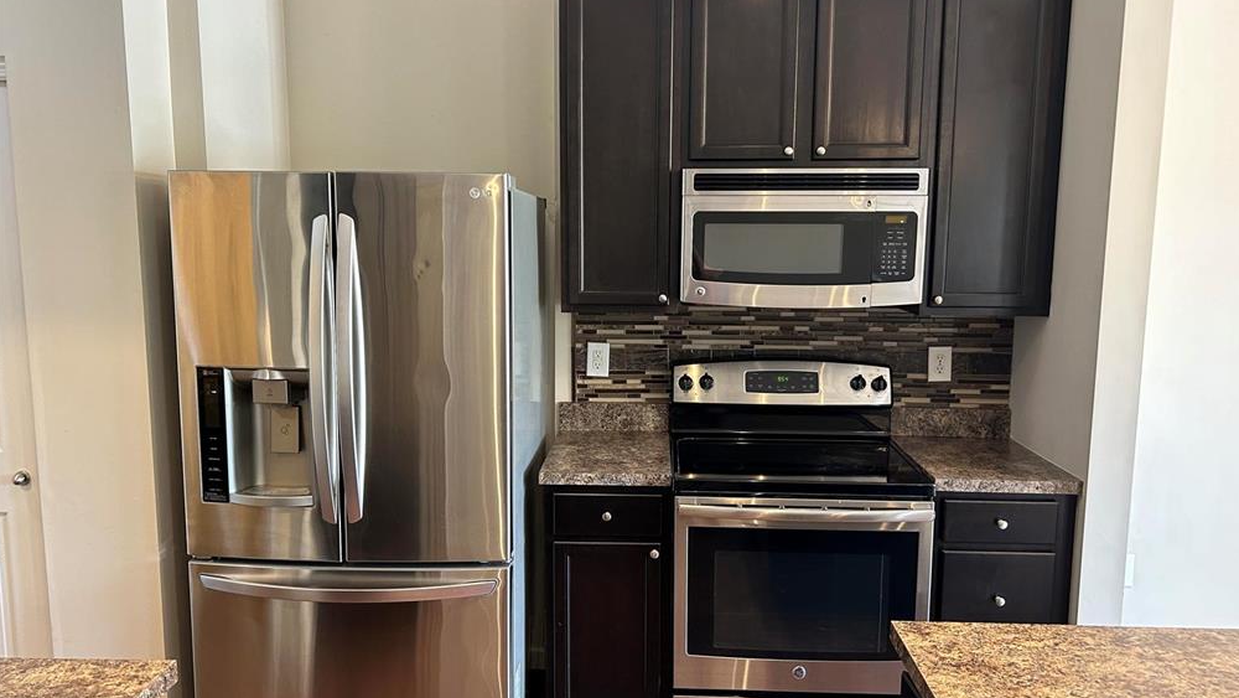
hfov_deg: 66.1
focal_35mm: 29
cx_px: 629
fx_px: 953
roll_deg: -0.5
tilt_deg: -8.1
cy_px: 364
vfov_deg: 40.2
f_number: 1.5
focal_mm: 5.7
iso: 160
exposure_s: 1/60
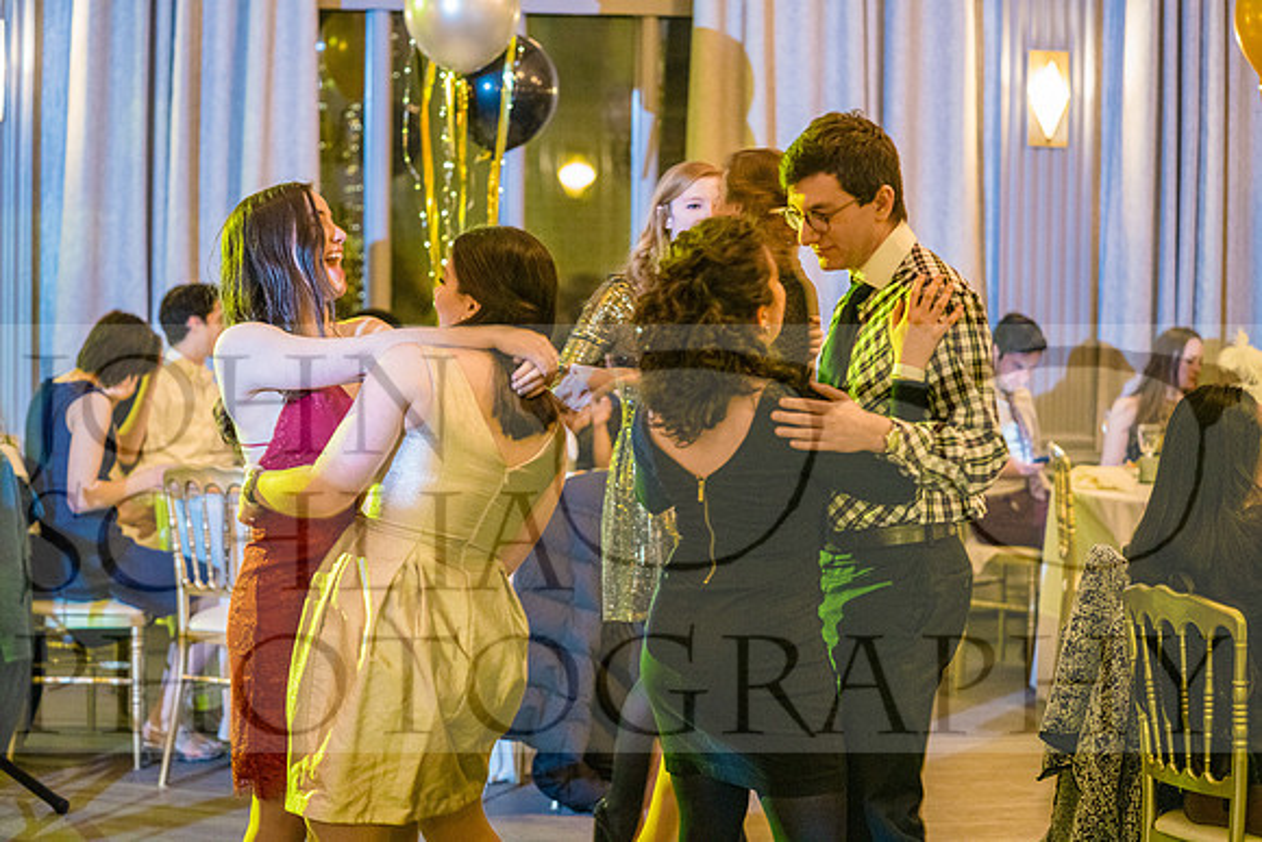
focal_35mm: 77
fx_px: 2700
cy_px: 421
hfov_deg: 26.3
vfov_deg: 17.7
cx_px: 631
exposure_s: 1/30
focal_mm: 77
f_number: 2.8
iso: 10000
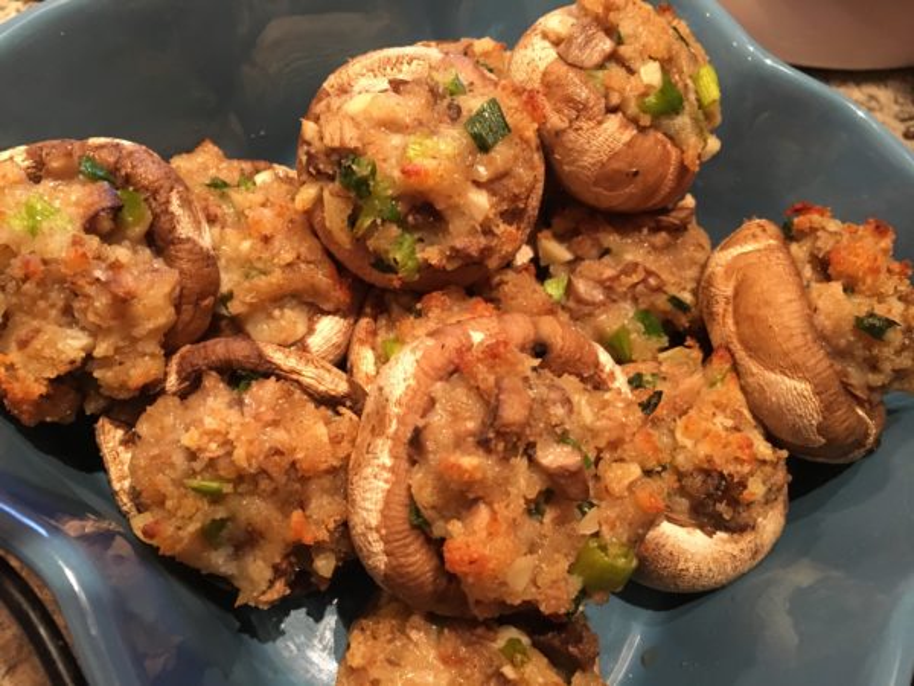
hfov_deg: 61.7
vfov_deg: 48.2
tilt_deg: -57.4
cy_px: 343
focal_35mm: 29
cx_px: 457
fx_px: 766
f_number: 2.2
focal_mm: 4.15
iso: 200
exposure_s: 1/30
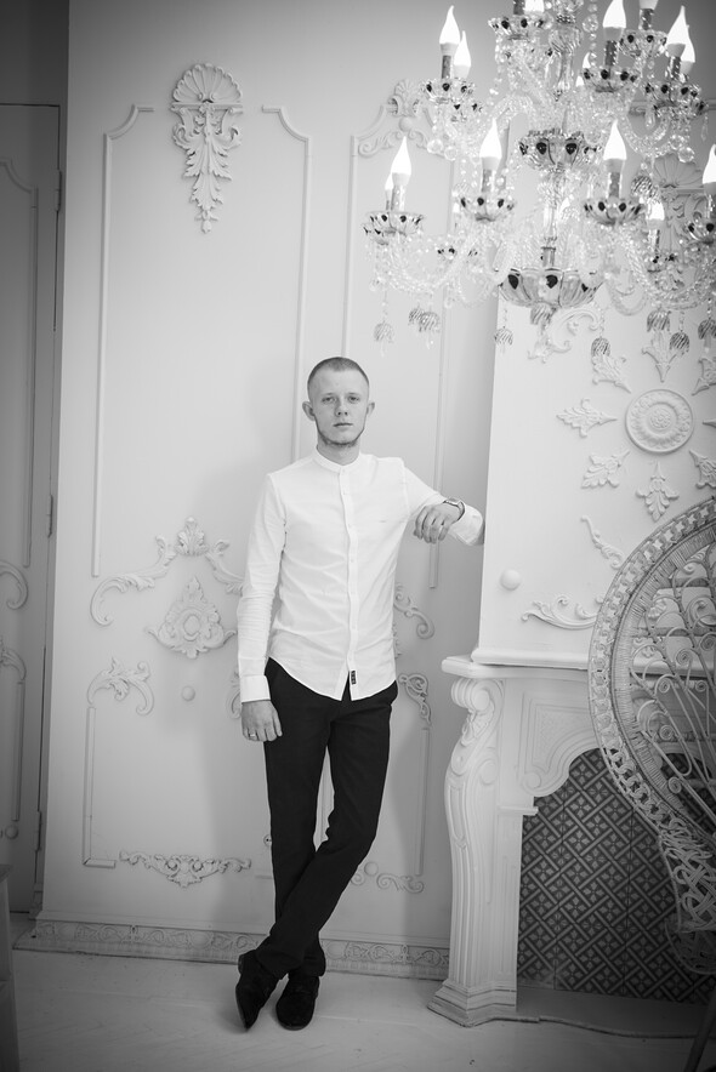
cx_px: 358
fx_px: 1490
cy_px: 536
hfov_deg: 27.0
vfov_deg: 39.6
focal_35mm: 50
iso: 160
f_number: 3.2
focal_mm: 50
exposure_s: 1/160
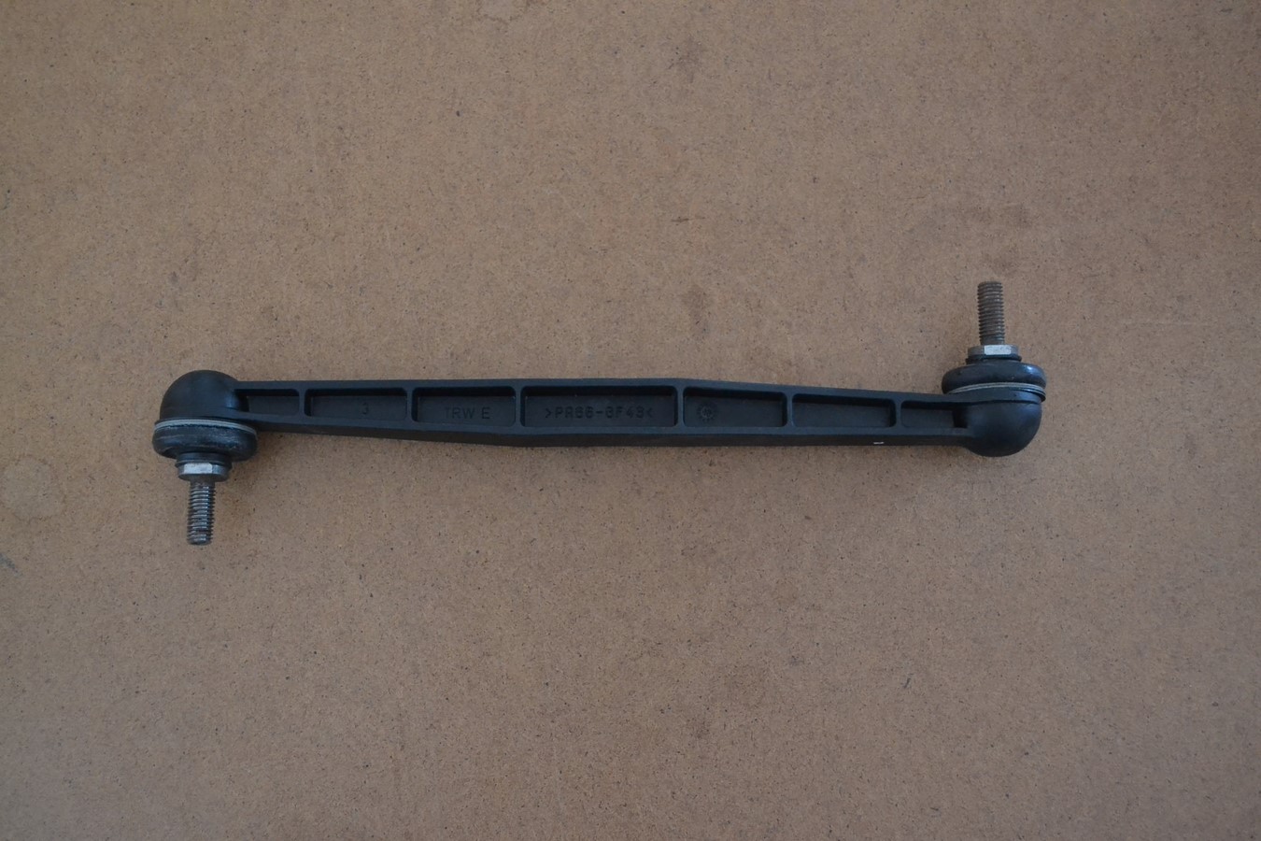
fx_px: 1366
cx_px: 630
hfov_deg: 49.6
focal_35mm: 39
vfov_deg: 34.2
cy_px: 420
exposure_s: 1/30
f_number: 4.2
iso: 3200
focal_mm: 26
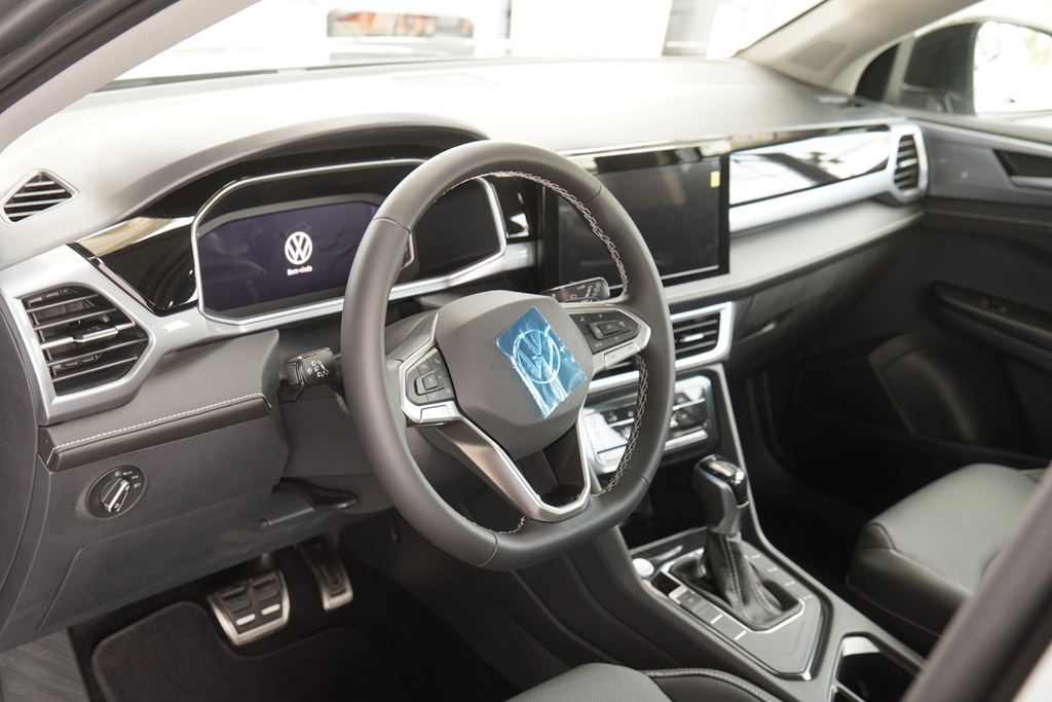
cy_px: 351
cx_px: 526
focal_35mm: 42
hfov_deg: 46.4
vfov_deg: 31.9
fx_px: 1227
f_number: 4
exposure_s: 1/60
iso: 800
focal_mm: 28
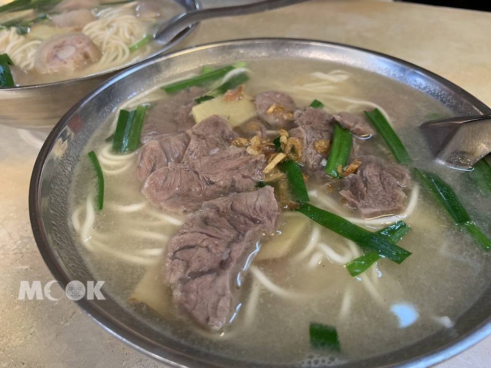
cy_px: 184
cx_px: 246
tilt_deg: -44.3
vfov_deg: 53.1
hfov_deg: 67.3
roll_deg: +2.4
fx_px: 369
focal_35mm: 26
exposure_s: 1/60
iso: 160
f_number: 1.8
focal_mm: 4.25
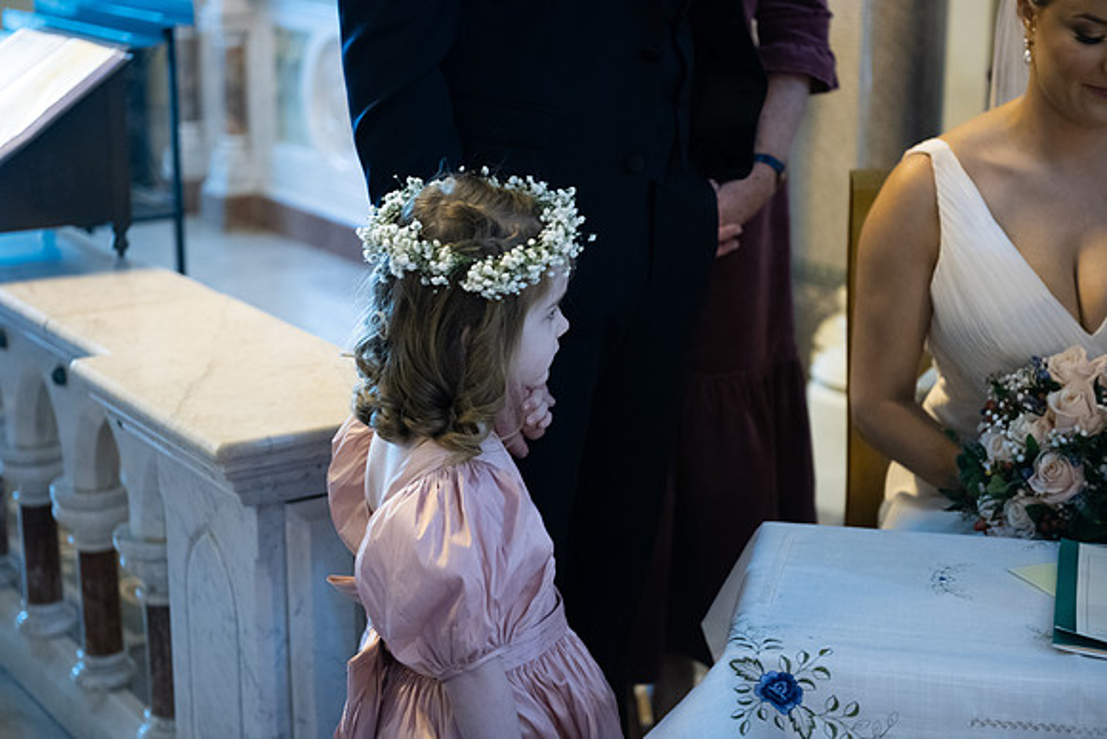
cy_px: 370
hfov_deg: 28.8
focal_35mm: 70
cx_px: 554
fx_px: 2153
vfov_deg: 19.5
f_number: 3.5
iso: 1250
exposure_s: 1/160
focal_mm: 70
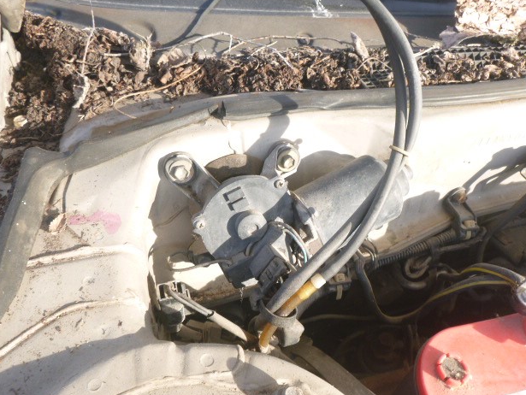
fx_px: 395
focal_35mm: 26
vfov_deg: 53.1
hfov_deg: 67.3
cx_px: 258
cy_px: 199
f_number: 3.9
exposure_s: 1/60
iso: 100
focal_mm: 4.5
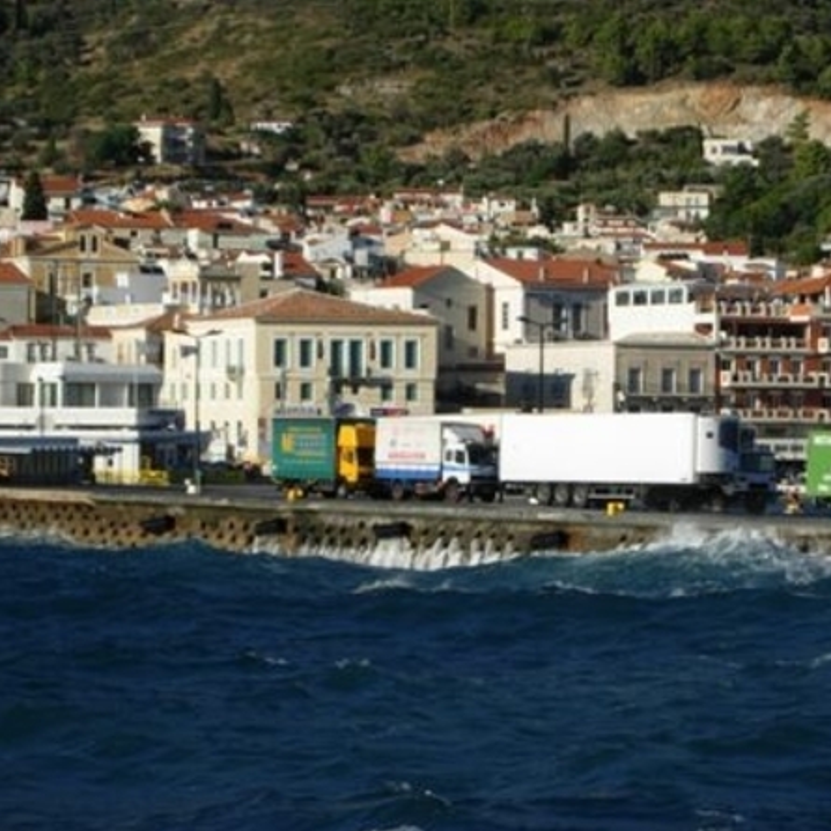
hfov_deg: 11.6
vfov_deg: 11.6
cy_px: 418
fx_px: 4074
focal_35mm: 150
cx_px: 515
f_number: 5.3
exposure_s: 1/558
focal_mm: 26.3
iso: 50
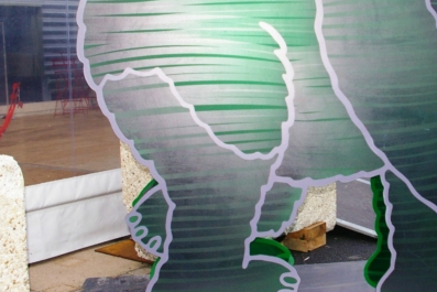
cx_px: 343
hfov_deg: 32.1
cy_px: 67
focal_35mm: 61
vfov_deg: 22.0
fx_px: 741
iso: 800
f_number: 6.7
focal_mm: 20
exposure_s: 1/180
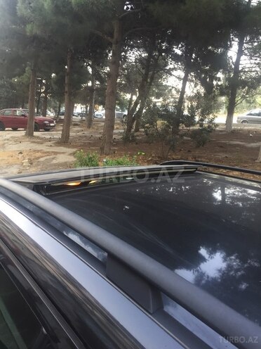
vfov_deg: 61.7
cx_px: 130
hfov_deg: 48.2
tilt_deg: -11.8
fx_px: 292
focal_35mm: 29
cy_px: 174
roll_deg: -1.6
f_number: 2.2
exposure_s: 1/33
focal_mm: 4.15
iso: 32
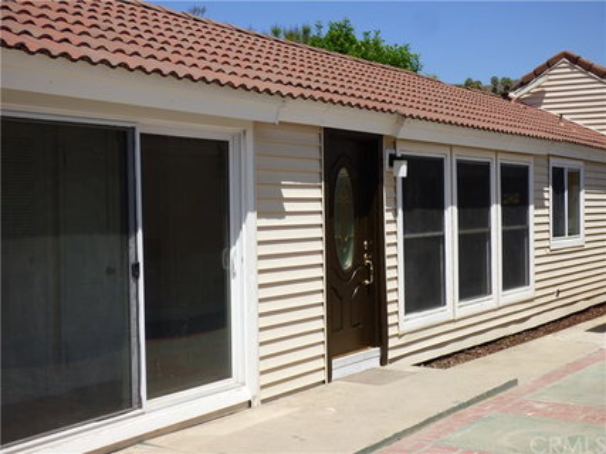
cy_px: 227
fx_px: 875
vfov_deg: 29.1
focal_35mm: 50
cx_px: 303
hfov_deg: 38.2
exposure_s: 1/1300
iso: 100
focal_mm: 8.68
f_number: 3.8
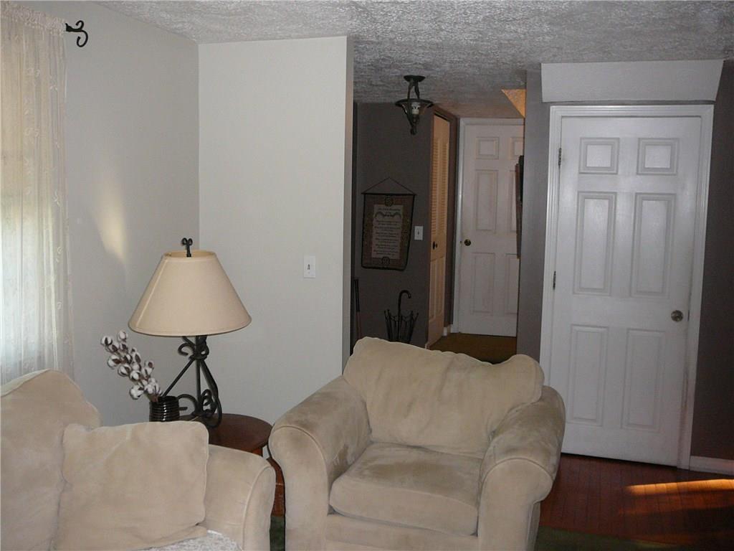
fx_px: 742
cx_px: 367
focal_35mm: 35
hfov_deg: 52.6
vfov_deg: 40.7
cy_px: 276
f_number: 2.8
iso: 200
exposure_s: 1/30
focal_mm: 5.2
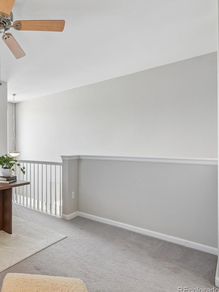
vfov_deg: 76.4
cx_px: 0
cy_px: 148
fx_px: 186
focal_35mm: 22
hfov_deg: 49.7
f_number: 8
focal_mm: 10
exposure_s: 1/10
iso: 800
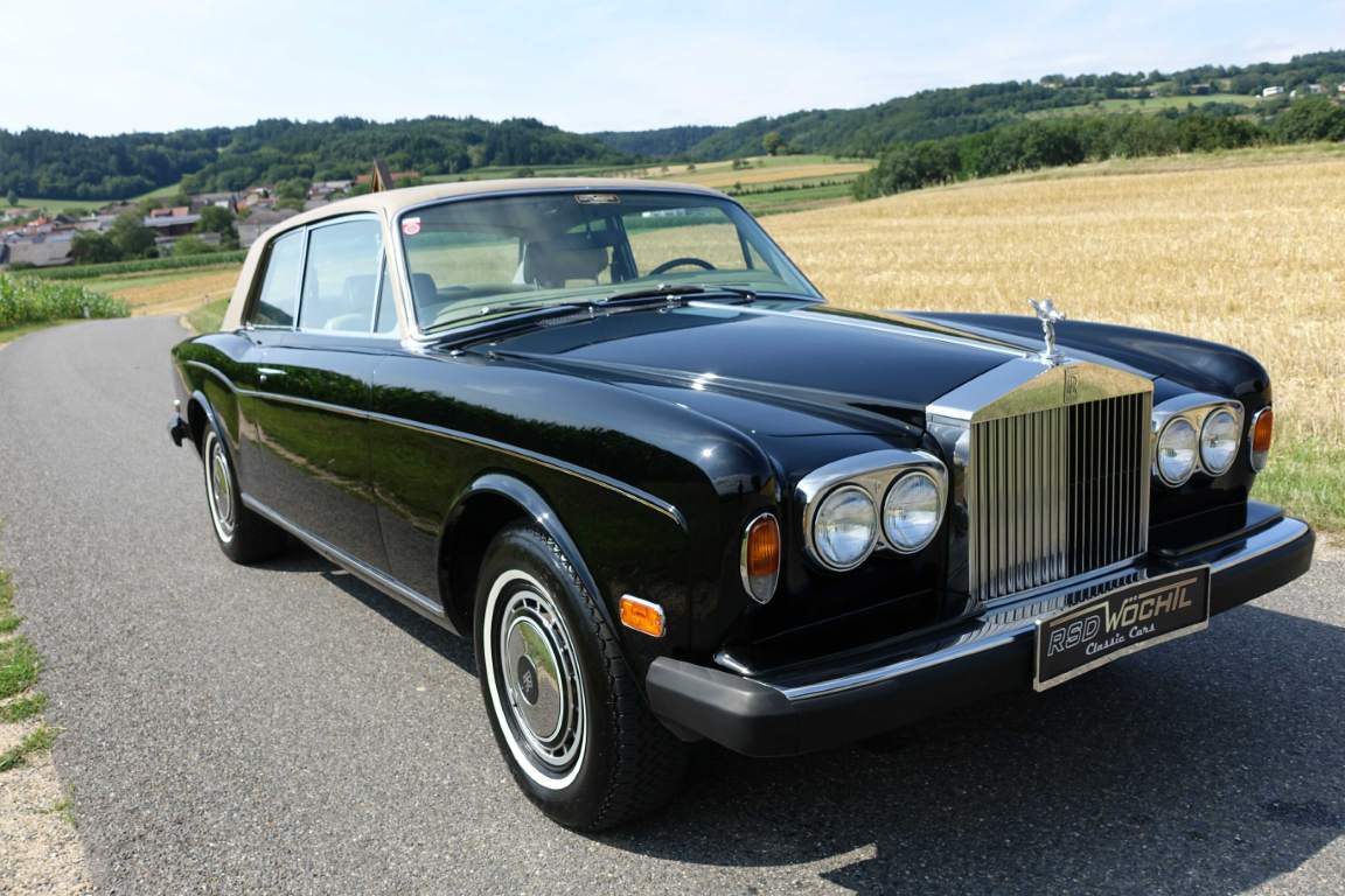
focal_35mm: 32
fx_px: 1195
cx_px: 672
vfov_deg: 41.1
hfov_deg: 58.7
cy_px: 448
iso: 125
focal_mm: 11.81
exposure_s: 1/640
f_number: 4
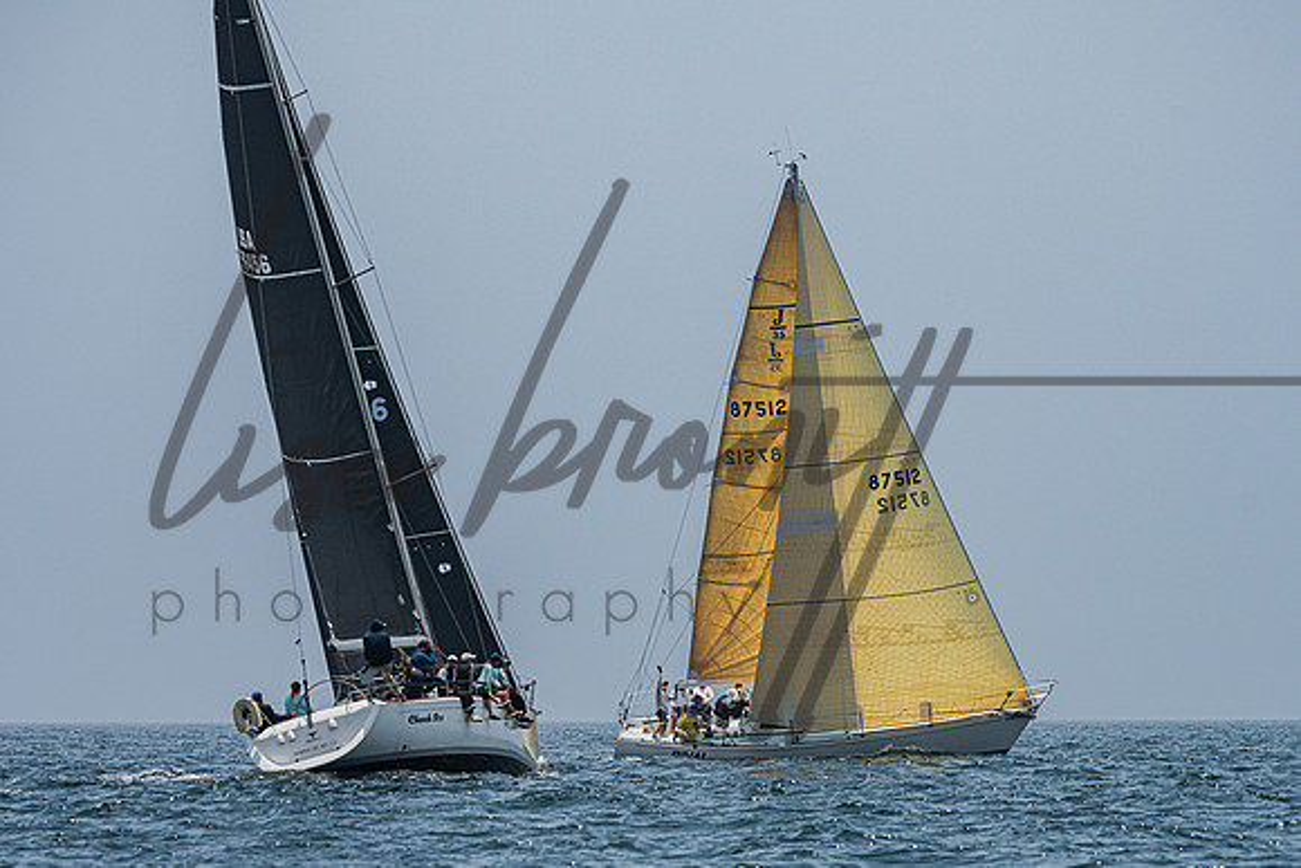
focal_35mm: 243
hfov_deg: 8.5
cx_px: 689
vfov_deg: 5.7
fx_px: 8769
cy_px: 563
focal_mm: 180
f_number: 6.3
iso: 400
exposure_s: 1/5000
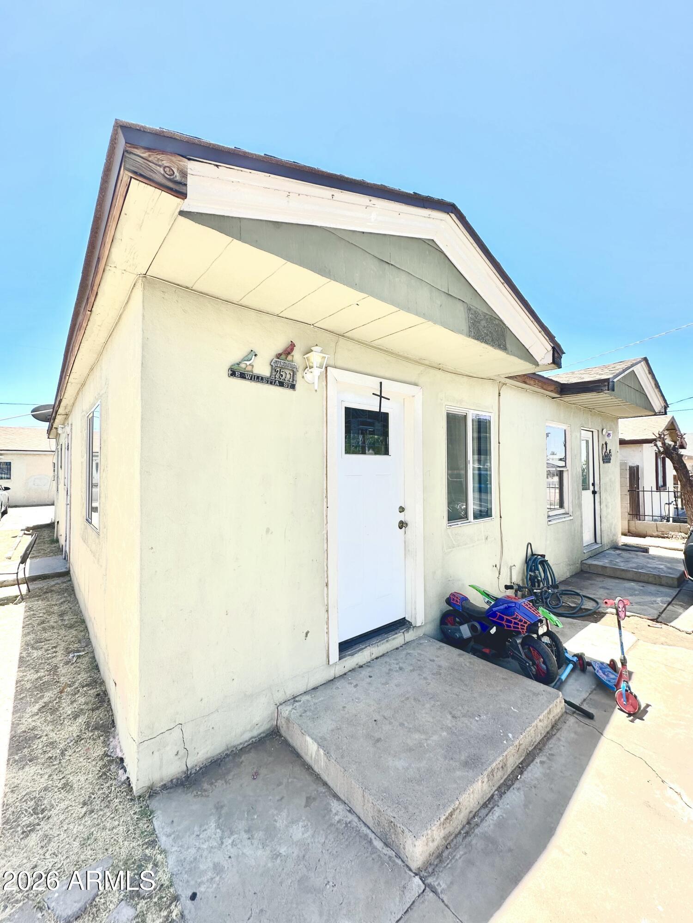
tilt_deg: +1.8
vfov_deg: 102.1
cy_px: 462
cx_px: 346
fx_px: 374
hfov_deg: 85.7
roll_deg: -0.1
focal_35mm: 14
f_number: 2.2
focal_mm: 2.22
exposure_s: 1/807
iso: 40
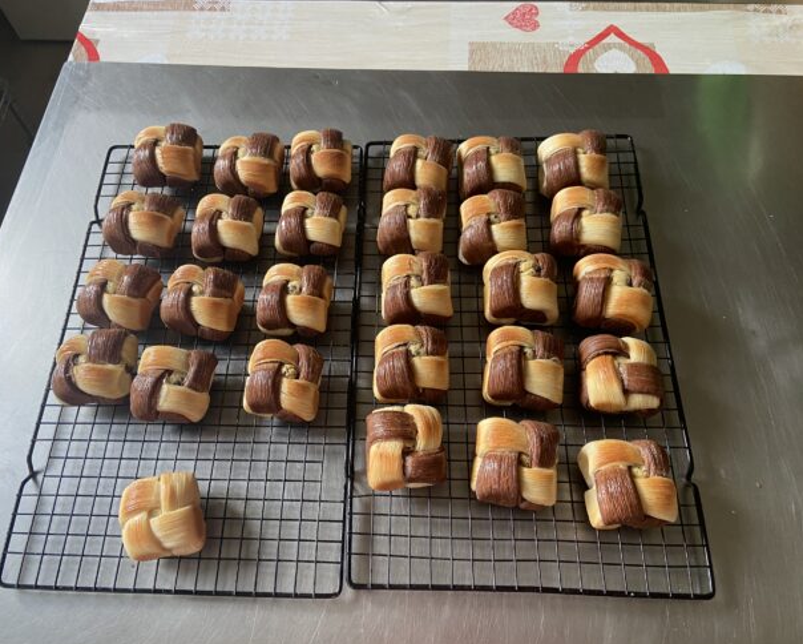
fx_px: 666
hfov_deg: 62.1
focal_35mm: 28
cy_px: 331
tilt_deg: -65.0
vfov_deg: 51.6
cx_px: 369
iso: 125
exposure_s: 1/65
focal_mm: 4.25
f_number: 1.8
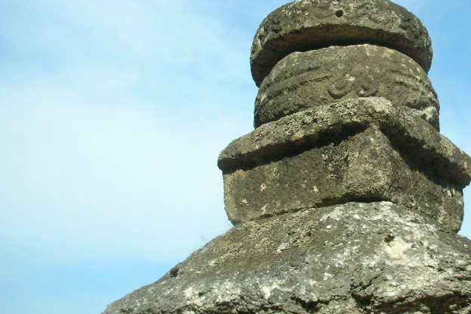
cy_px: 132
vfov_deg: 22.6
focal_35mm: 60
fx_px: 785
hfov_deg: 32.8
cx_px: 345
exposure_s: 1/250
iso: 200
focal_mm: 5.8
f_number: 8.5
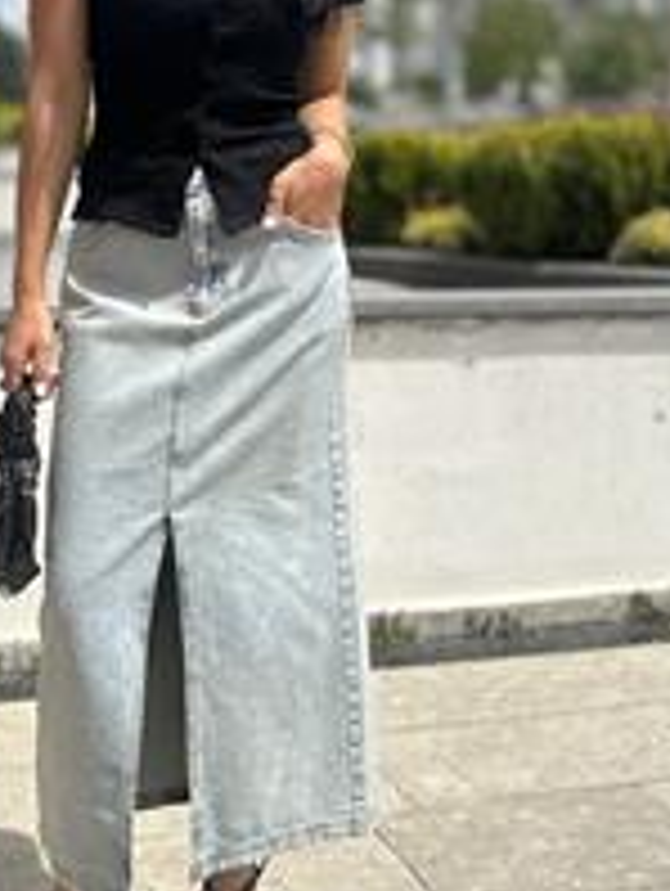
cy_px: 169
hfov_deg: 28.5
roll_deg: -0.5
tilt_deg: +1.7
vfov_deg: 36.7
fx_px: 1288
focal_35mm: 50
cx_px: 126
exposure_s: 1/6623
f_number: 1.78
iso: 80
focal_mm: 6.86
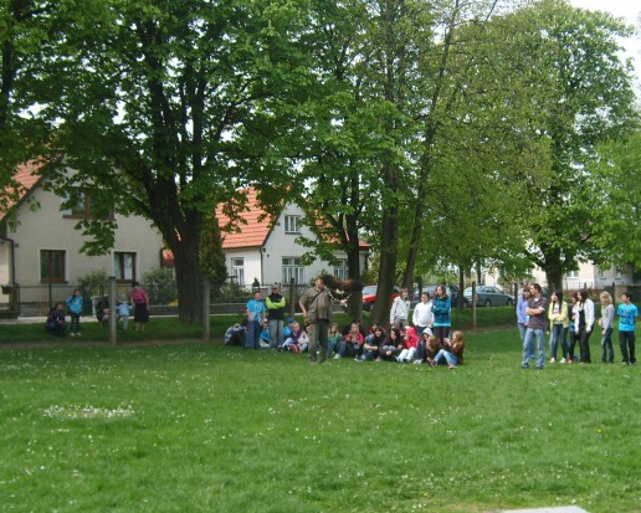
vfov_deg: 28.6
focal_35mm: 53
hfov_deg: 35.2
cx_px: 381
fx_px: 1006
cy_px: 279
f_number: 2.8
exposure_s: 1/750
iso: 50
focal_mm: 5.8
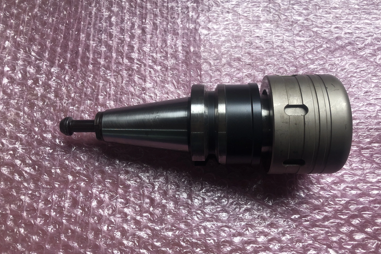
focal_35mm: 31
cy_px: 108
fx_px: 328
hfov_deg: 60.2
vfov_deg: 42.2
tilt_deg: -73.2
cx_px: 202
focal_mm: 3.99
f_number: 1.8
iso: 20
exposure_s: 1/264
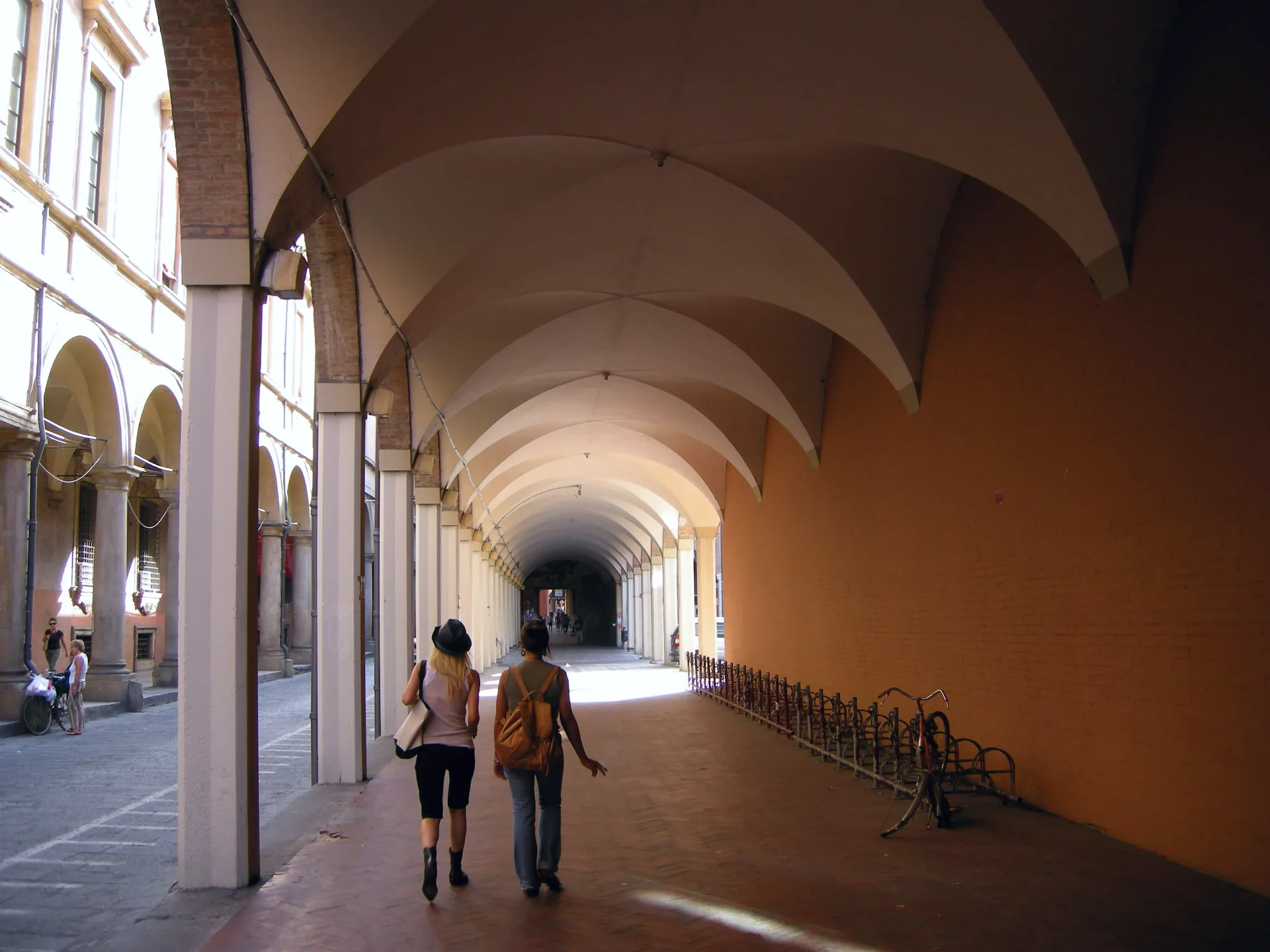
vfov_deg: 39.7
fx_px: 1321
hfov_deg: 51.4
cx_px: 635
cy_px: 476
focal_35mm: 36
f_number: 2.7
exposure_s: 1/53.6
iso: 68
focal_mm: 7.5
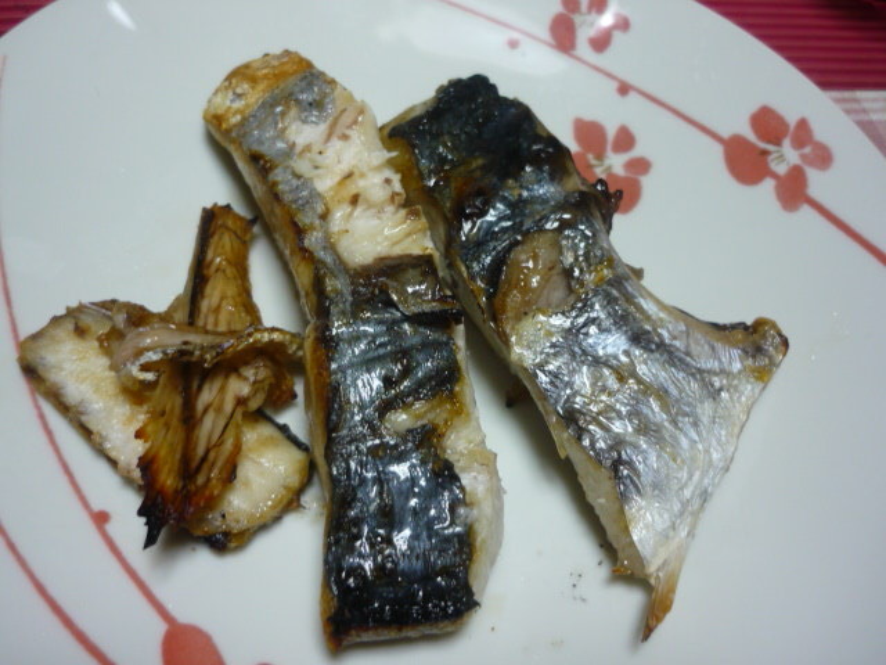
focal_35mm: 33
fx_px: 845
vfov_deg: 42.9
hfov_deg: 55.4
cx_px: 443
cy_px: 332
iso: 125
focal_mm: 5.5
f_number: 2.8
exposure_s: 1/30
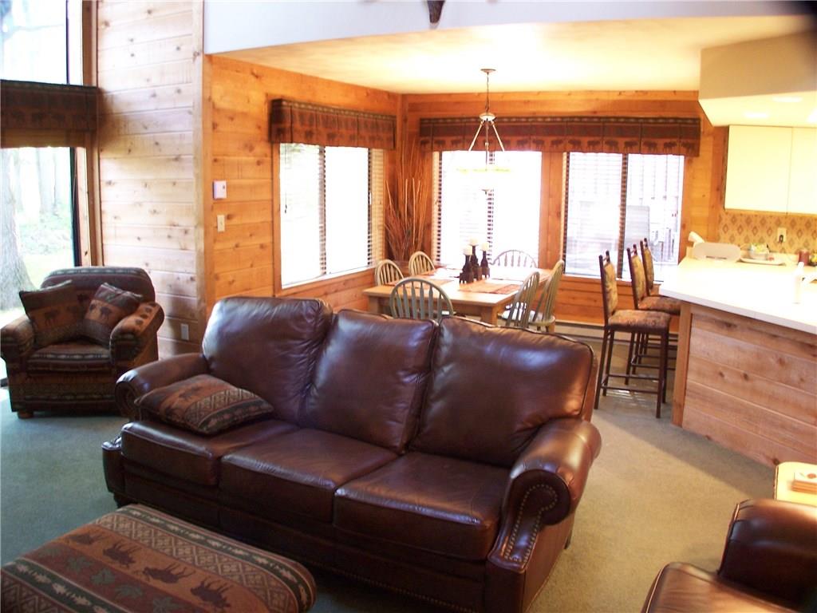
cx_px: 408
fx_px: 897
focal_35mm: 38
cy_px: 306
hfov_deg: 49.0
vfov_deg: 37.7
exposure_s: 1/6
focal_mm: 6.3
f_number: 2.8
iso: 140
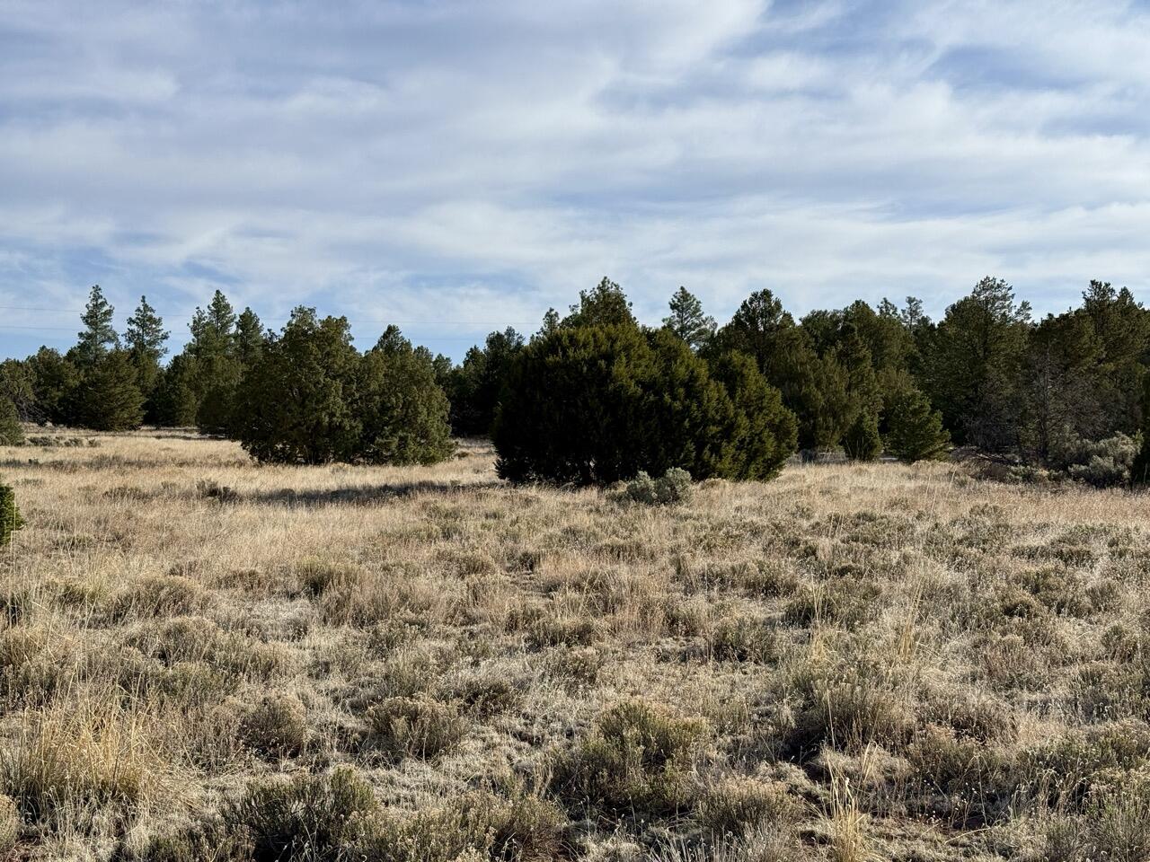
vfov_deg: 30.3
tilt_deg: +3.7
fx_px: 1595
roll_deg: +0.4
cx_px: 575
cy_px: 431
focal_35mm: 48
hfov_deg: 39.7
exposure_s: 1/6024
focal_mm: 6.76
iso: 64
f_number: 1.78
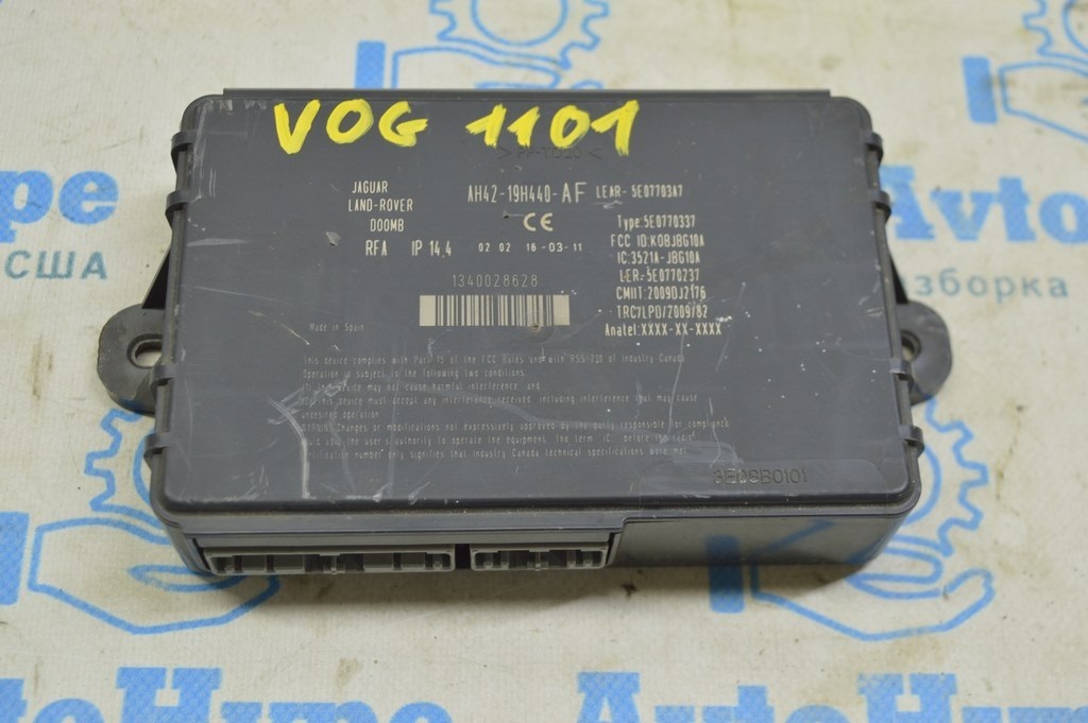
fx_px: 1721
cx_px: 544
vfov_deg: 23.7
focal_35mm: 57
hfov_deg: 35.1
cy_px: 362
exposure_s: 1/20
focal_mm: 38
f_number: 5.6
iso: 400
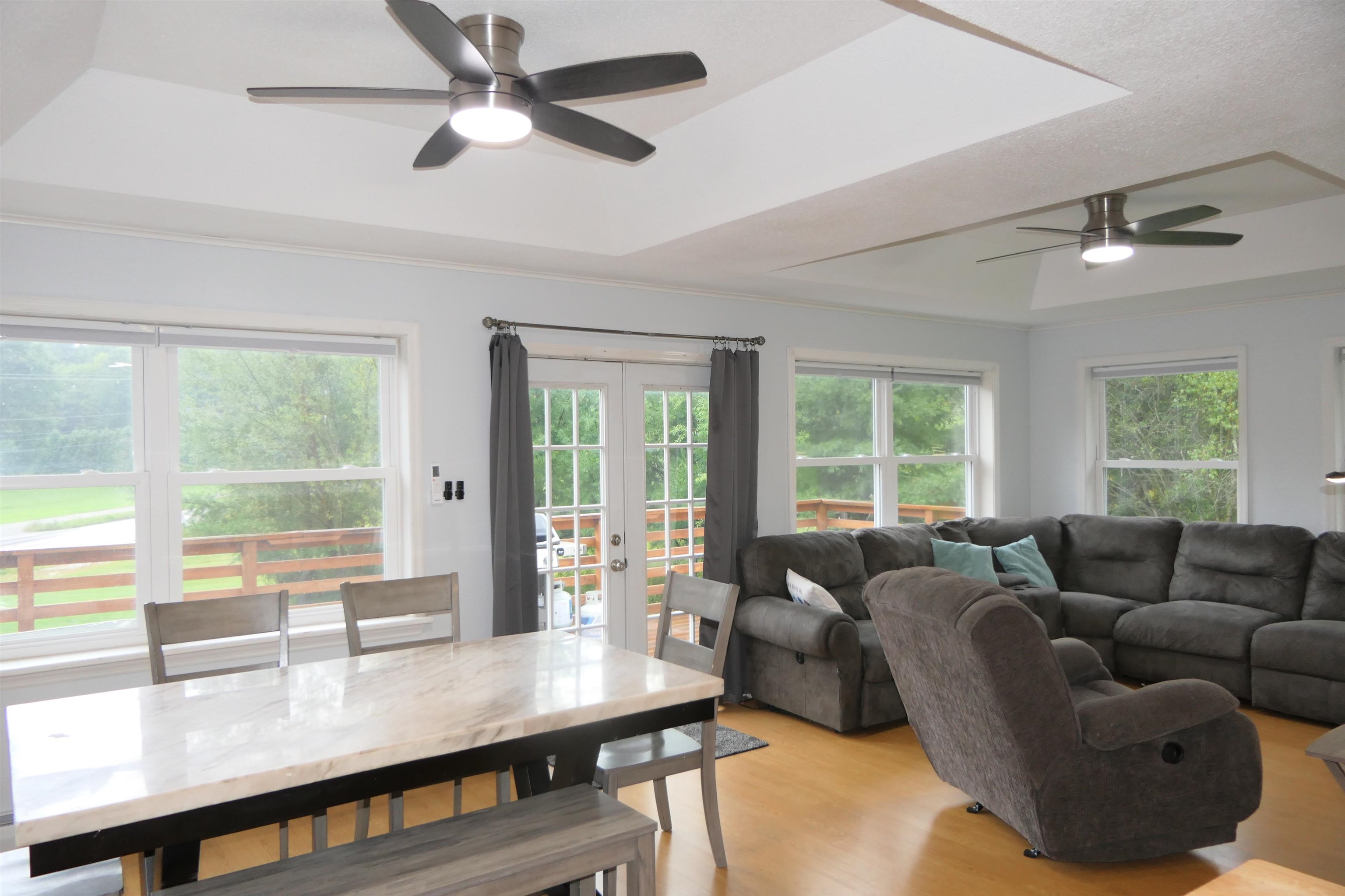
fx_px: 897
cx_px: 672
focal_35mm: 24
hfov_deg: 73.7
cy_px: 448
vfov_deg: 53.1
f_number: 2.8
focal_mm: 8.8
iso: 400
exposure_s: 1/60
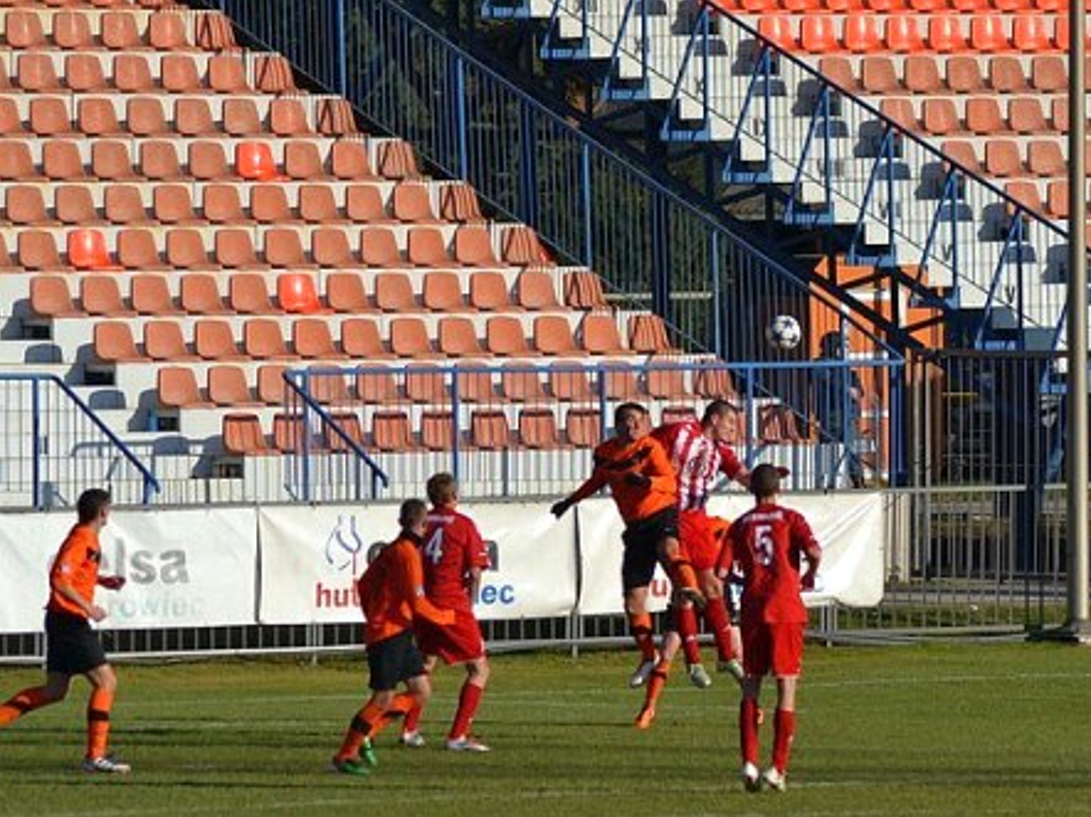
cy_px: 410
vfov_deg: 3.8
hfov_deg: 5.1
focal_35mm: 392
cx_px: 518
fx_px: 12348
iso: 400
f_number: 7.1
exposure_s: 1/2000
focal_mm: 240
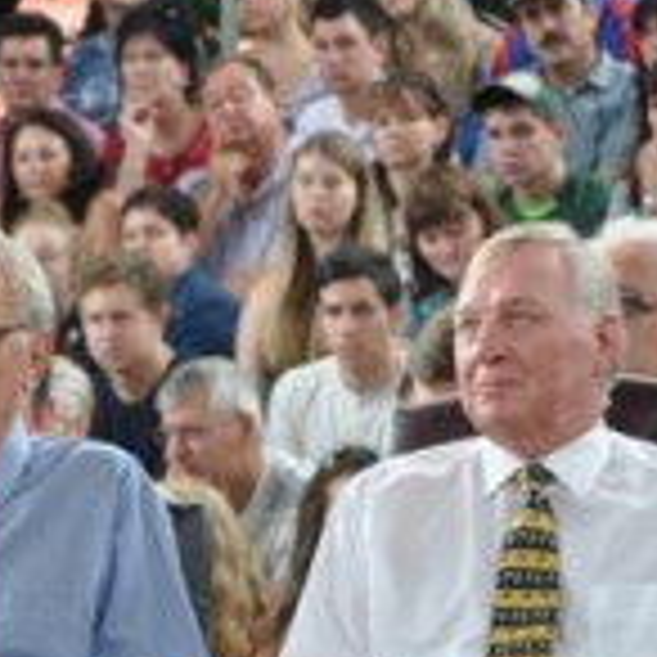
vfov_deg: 4.2
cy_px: 277
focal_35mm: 417
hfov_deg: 4.2
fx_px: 8954
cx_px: -112
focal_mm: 92
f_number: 5
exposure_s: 1/100
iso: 400
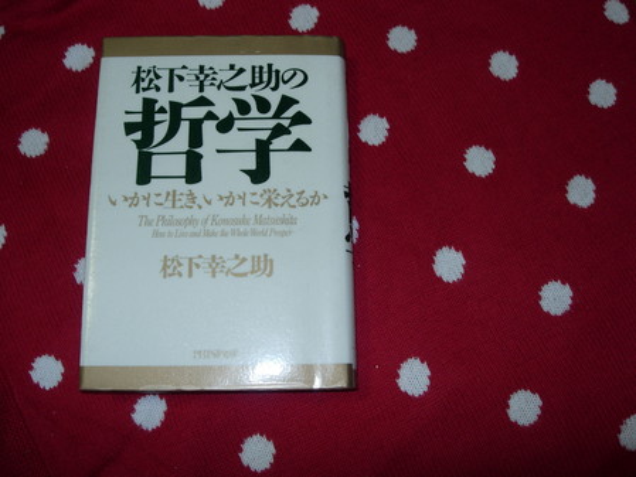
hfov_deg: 49.0
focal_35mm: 38
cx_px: 318
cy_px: 238
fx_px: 698
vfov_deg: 37.7
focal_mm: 7.8
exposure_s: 1/32
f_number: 4.8
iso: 100
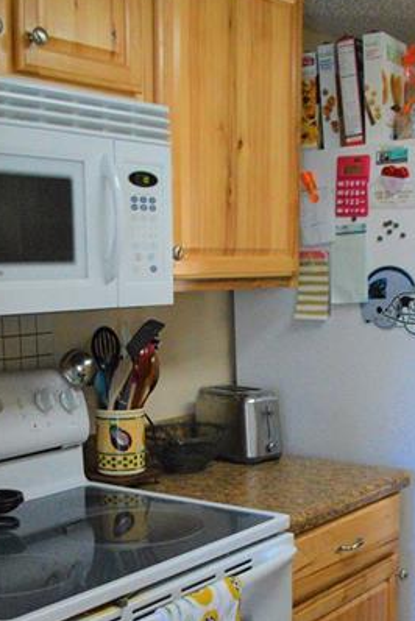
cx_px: 228
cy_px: 477
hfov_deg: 26.0
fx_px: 898
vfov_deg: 37.1
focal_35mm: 52
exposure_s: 1/250
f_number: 3.5
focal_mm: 18
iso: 3200
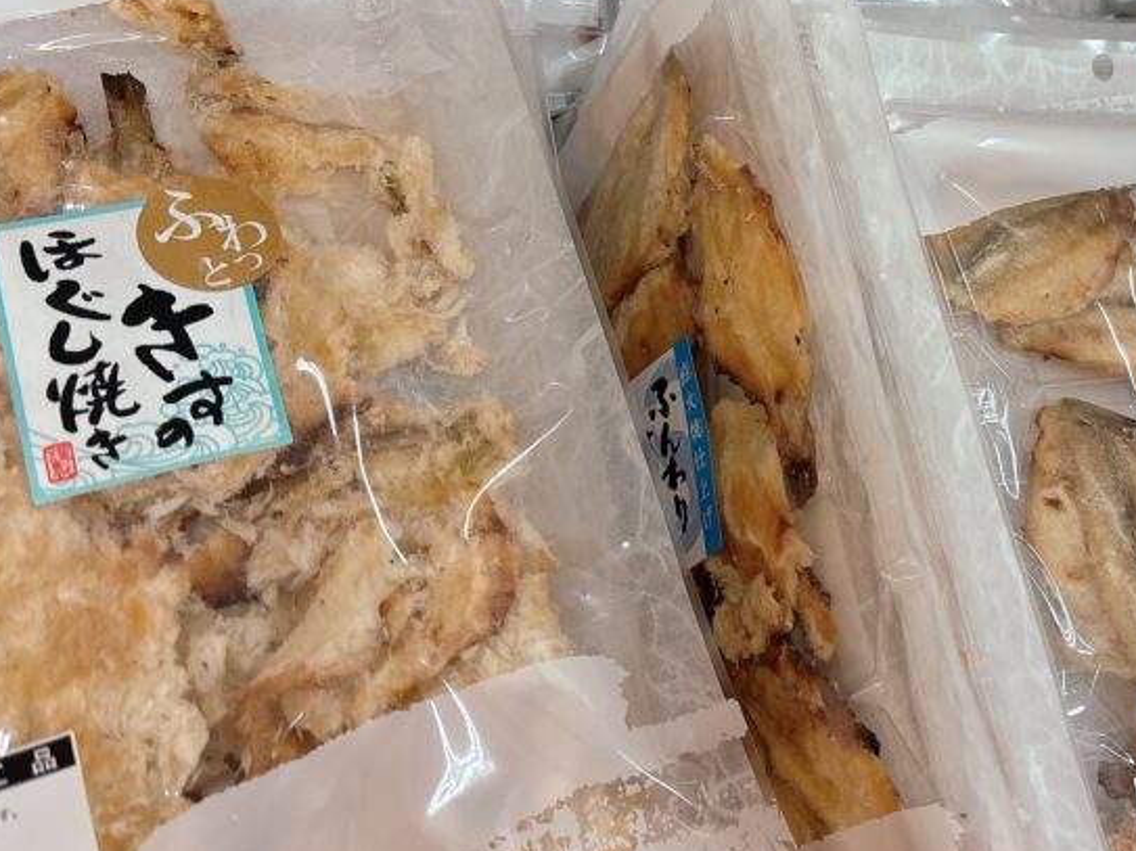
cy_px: 226
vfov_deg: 31.0
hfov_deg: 40.3
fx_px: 1509
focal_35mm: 46
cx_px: 826
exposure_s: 1/120
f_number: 1.6
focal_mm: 5.96
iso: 125
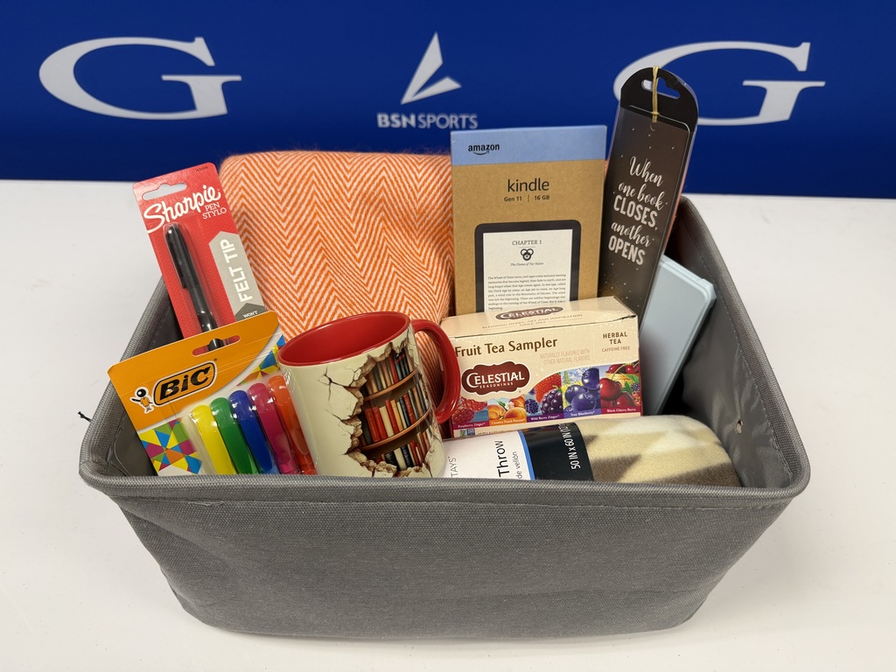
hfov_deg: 71.6
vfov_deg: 56.8
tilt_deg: -46.2
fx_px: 621
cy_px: 336
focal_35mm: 24
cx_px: 448
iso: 160
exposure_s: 1/120
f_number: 1.78
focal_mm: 6.76
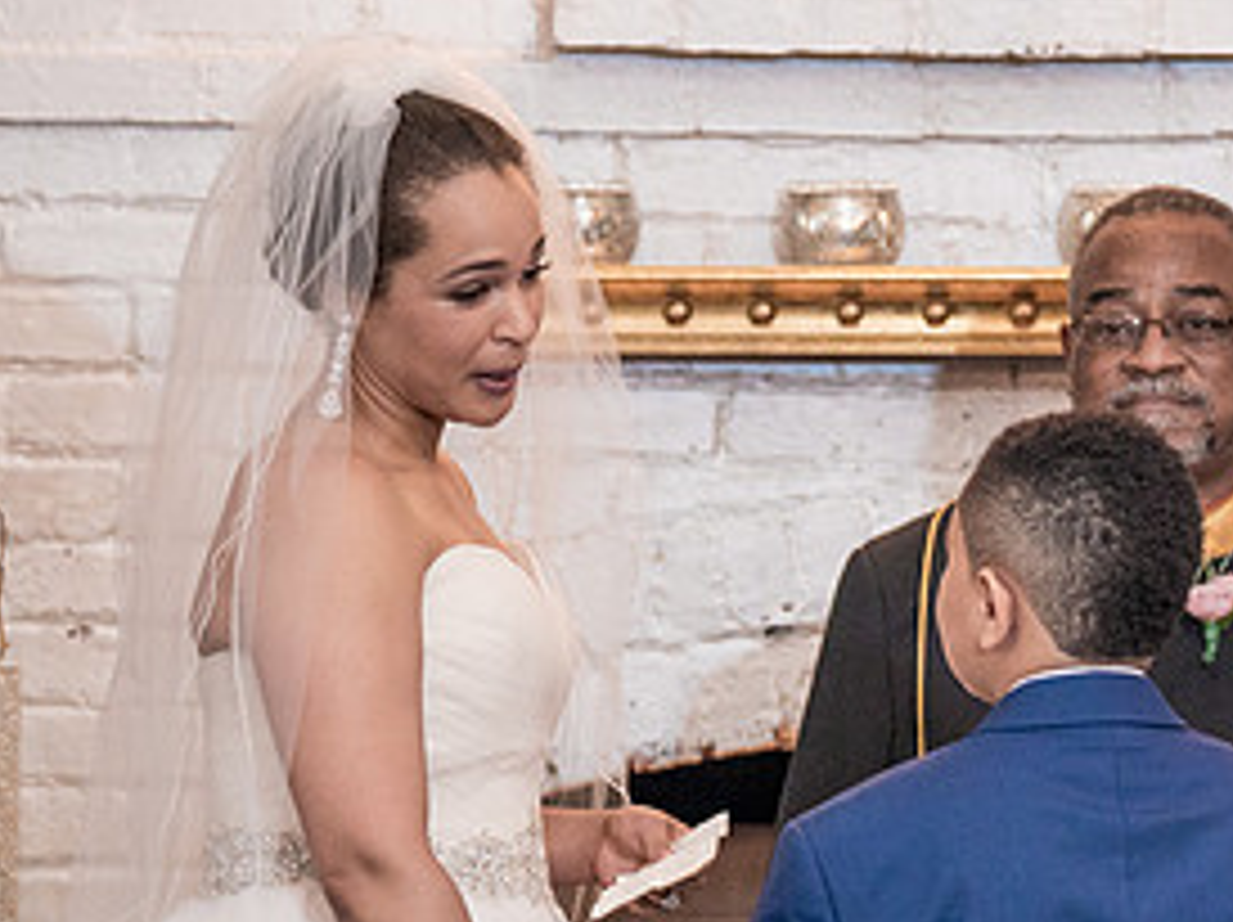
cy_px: 605
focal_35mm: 340
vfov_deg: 4.4
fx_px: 12100
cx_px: 1155
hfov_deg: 5.8
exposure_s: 1/100
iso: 2000
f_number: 4
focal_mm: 138
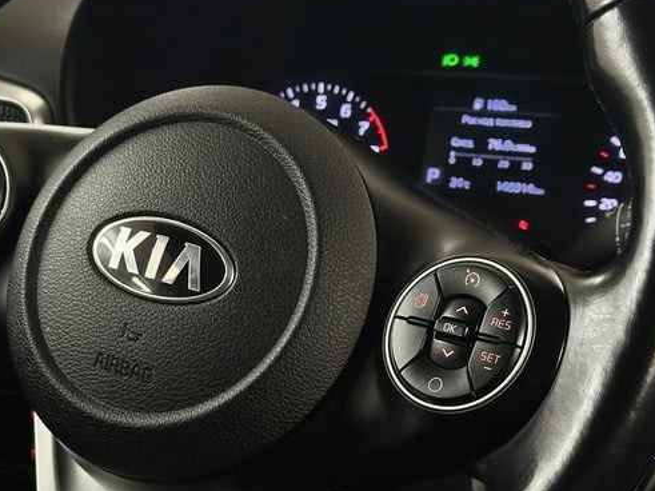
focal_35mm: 88
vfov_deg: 16.8
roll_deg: +0.6
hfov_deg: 22.1
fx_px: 1665
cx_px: 201
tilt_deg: -13.5
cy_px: 242
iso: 100
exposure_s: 1/50
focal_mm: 6.86
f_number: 1.78
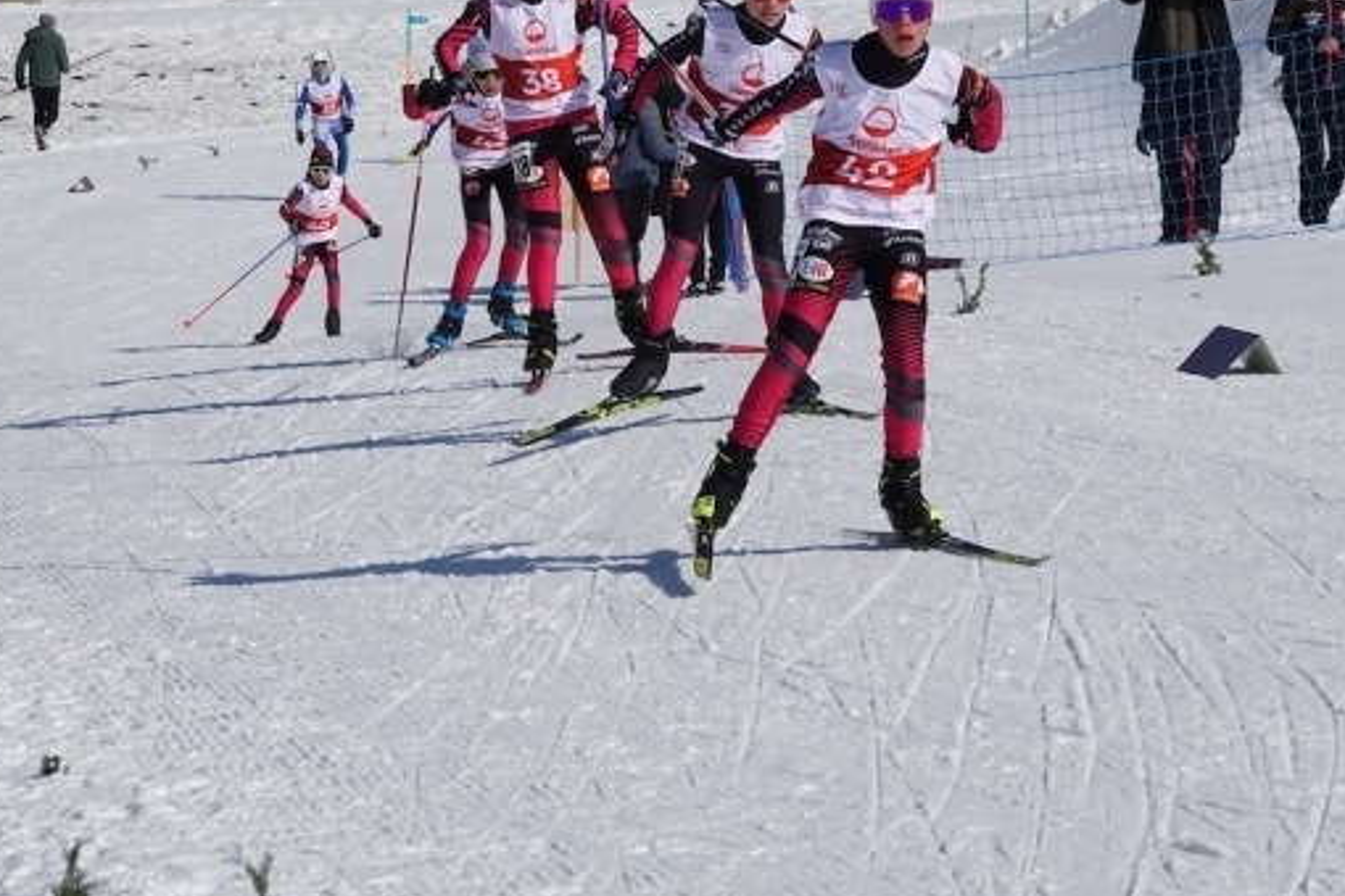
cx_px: 720
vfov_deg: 6.3
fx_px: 8144
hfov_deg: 9.4
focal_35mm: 218
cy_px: 269
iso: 100
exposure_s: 1/1000
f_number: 6.3
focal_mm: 51.14
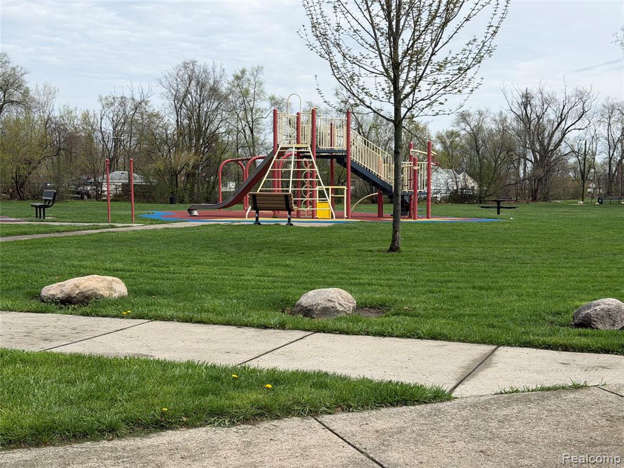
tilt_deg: -0.9
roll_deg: +1.3
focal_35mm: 48
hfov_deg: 39.7
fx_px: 865
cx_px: 312
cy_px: 234
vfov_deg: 30.3
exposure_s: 1/4587
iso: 64
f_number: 1.78
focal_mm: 6.76
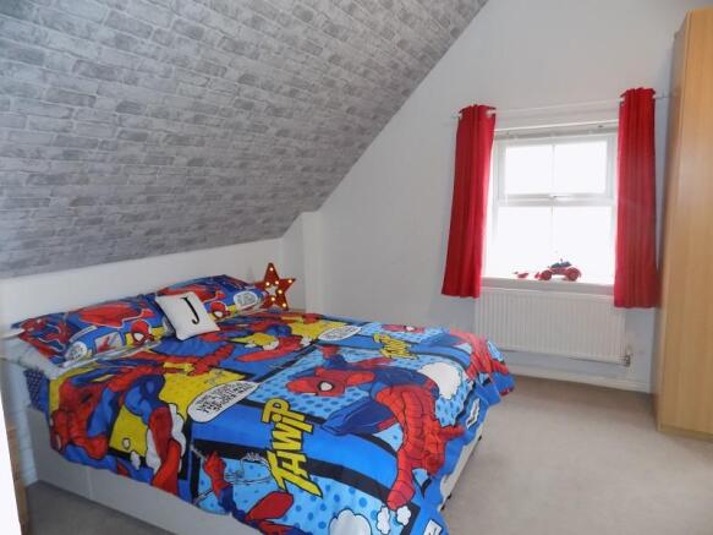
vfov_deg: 58.9
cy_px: 268
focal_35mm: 23
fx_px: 474
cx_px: 356
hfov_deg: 73.9
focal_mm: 4
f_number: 3.1
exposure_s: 1/30
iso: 360
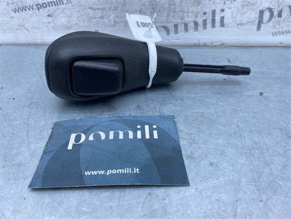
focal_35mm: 26
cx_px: 146
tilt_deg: -39.8
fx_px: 219
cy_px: 110
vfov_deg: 53.1
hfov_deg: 67.3
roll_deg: -2.4
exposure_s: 1/471
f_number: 1.8
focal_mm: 4.25
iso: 32
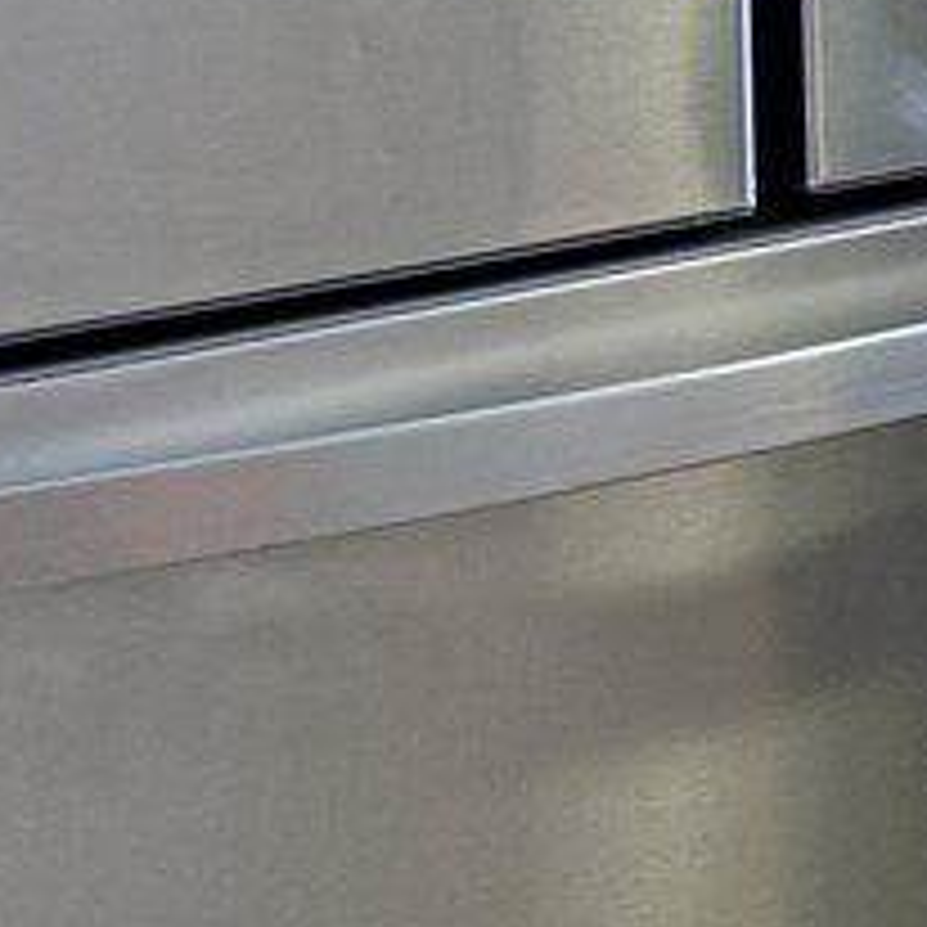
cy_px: -812
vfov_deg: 12.4
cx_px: 4198
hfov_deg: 7.1
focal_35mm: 127
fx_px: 3848
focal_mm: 10
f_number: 6.3
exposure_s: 1/6
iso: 640
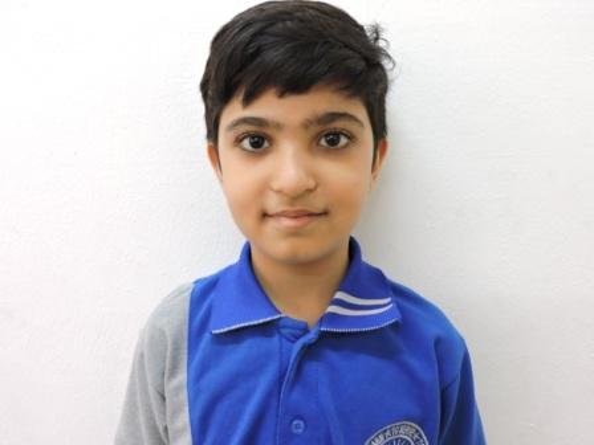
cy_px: 222
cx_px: 297
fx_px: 515
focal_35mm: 30
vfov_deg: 46.8
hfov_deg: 60.0
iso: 400
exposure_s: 1/10
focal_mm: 5.4
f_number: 3.1
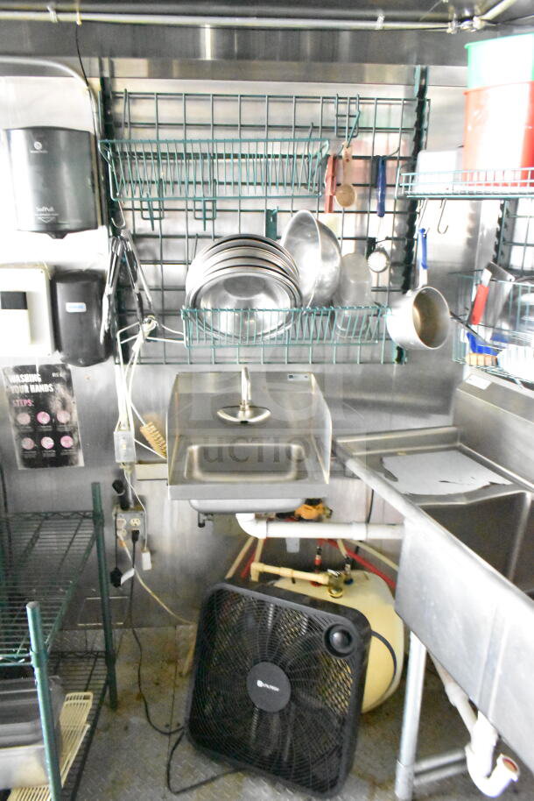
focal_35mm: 27
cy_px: 400
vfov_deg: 67.4
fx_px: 600
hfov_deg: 48.0
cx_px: 267
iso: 25600
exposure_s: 1/25
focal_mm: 18
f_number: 3.5
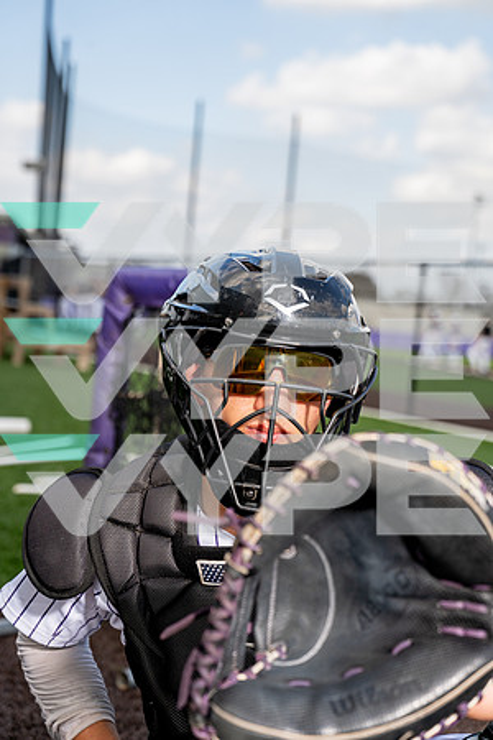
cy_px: 370
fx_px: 1438
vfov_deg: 28.8
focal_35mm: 70
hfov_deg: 19.5
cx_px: 246
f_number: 4.5
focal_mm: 70
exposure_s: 1/640
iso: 100
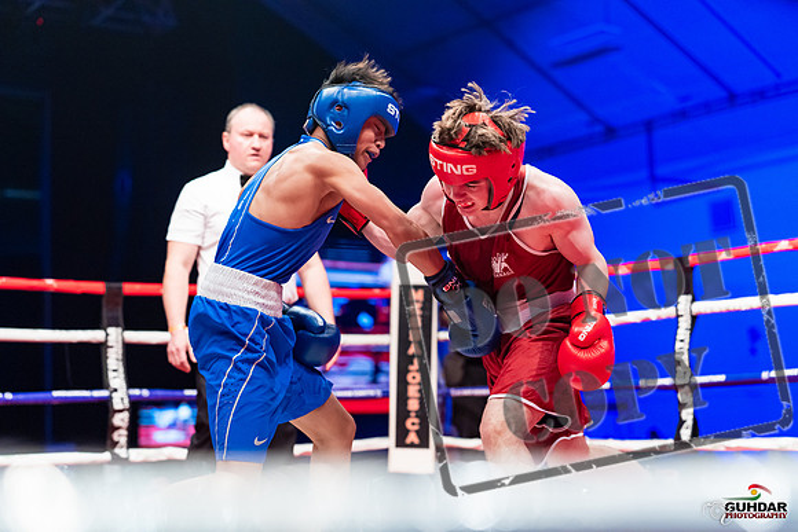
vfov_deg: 21.6
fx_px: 1397
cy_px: 266
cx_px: 399
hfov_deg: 31.9
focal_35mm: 63
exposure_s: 1/1000
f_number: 2.5
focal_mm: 63
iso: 3200
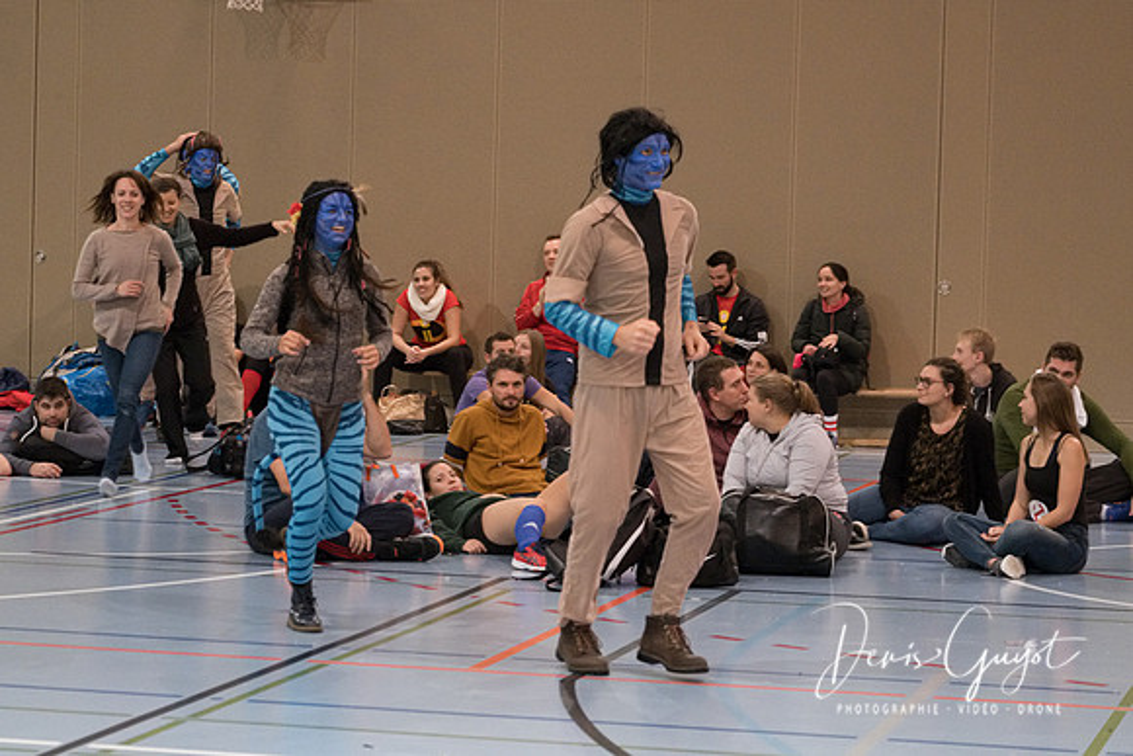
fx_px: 3801
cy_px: 313
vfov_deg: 11.4
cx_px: 491
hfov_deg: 16.9
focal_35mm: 121
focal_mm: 68.7
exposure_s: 1/250
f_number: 2.8
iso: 4000
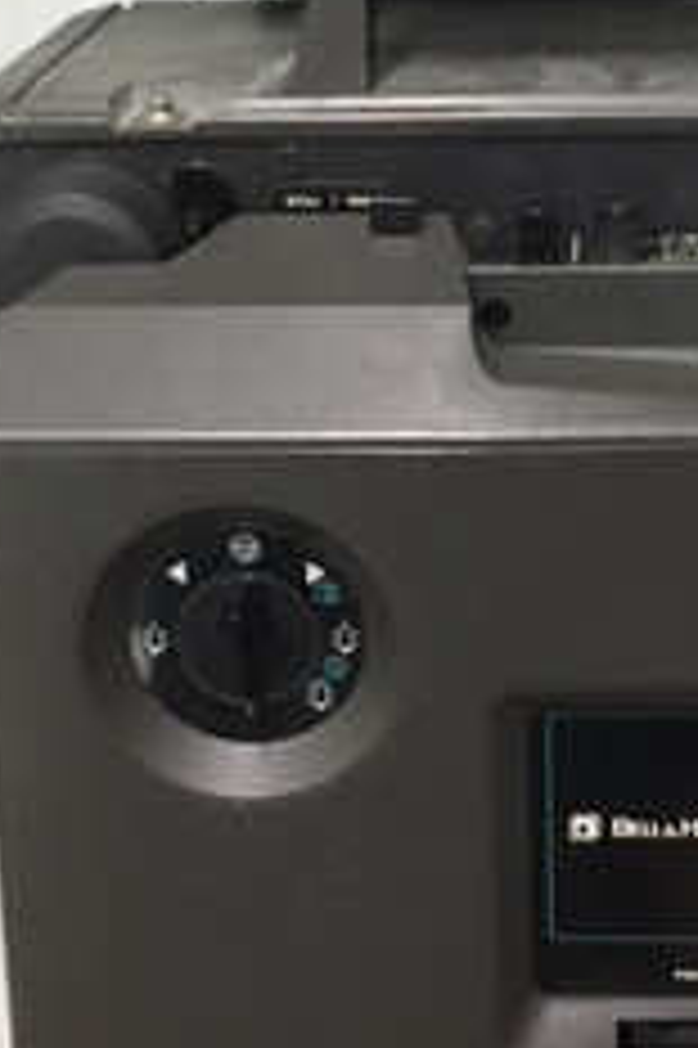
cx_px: 576
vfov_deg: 24.0
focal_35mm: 83
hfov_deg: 16.3
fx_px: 2417
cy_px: 153
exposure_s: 1/20
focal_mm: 4.15
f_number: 2.2
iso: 200
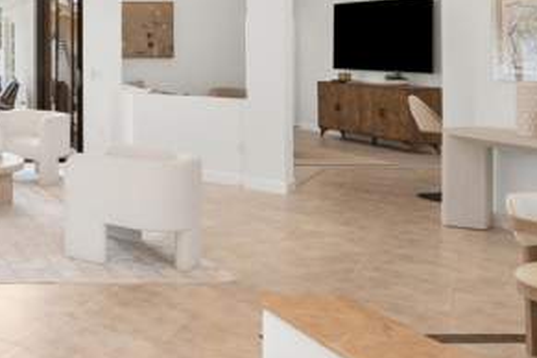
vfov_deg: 29.4
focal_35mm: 44
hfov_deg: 34.1
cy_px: 42
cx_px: -133
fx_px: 656
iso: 320
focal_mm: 16
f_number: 11
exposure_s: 1/13
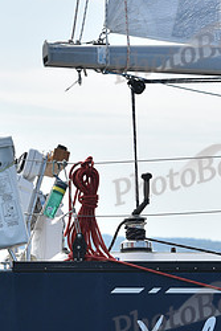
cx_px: 44
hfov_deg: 4.6
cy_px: 260
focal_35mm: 301
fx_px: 2768
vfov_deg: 6.8
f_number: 7.1
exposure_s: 1/1000
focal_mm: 130
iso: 320
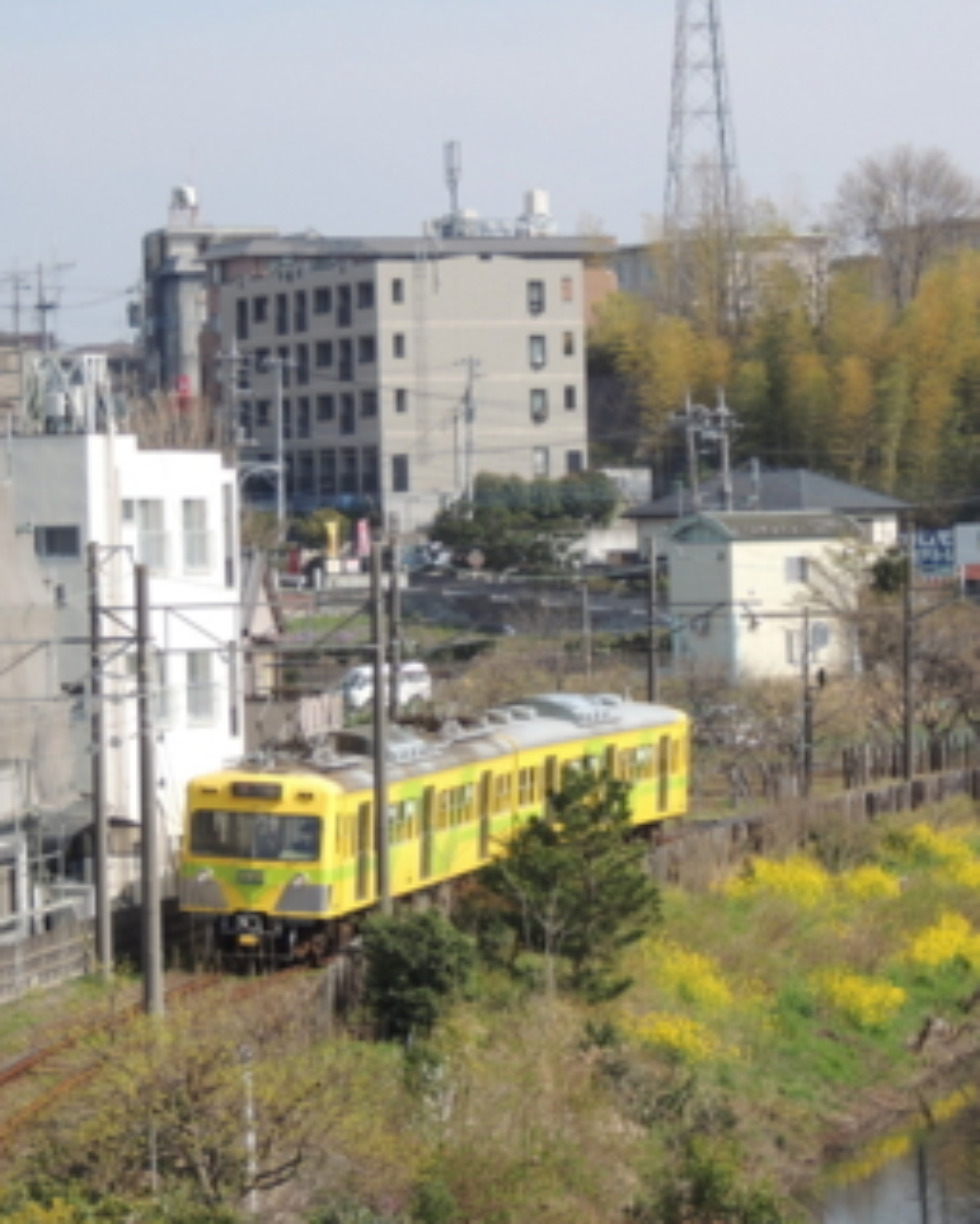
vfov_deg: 11.0
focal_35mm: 175
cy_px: 675
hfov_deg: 8.8
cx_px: 740
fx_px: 6342
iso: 100
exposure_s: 1/640
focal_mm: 21.4
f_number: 4.2
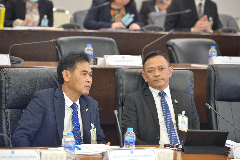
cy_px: 80
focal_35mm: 200
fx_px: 1333
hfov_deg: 10.3
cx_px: 120
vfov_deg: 6.9
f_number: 4
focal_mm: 200
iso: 3200
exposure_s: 1/90
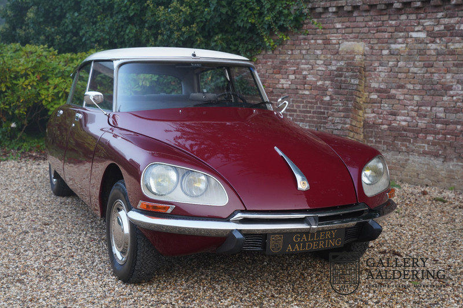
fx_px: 714
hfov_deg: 35.9
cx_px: 232
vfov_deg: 24.4
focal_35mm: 56
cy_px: 154
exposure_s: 1/60
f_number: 5.6
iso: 500
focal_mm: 55.5
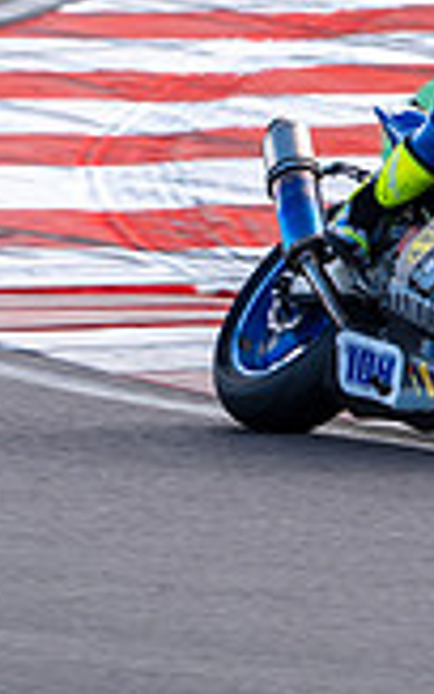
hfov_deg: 1.5
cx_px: 723
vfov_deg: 2.4
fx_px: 16242
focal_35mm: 859
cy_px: 40
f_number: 6.3
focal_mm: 237
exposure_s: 1/500
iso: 320
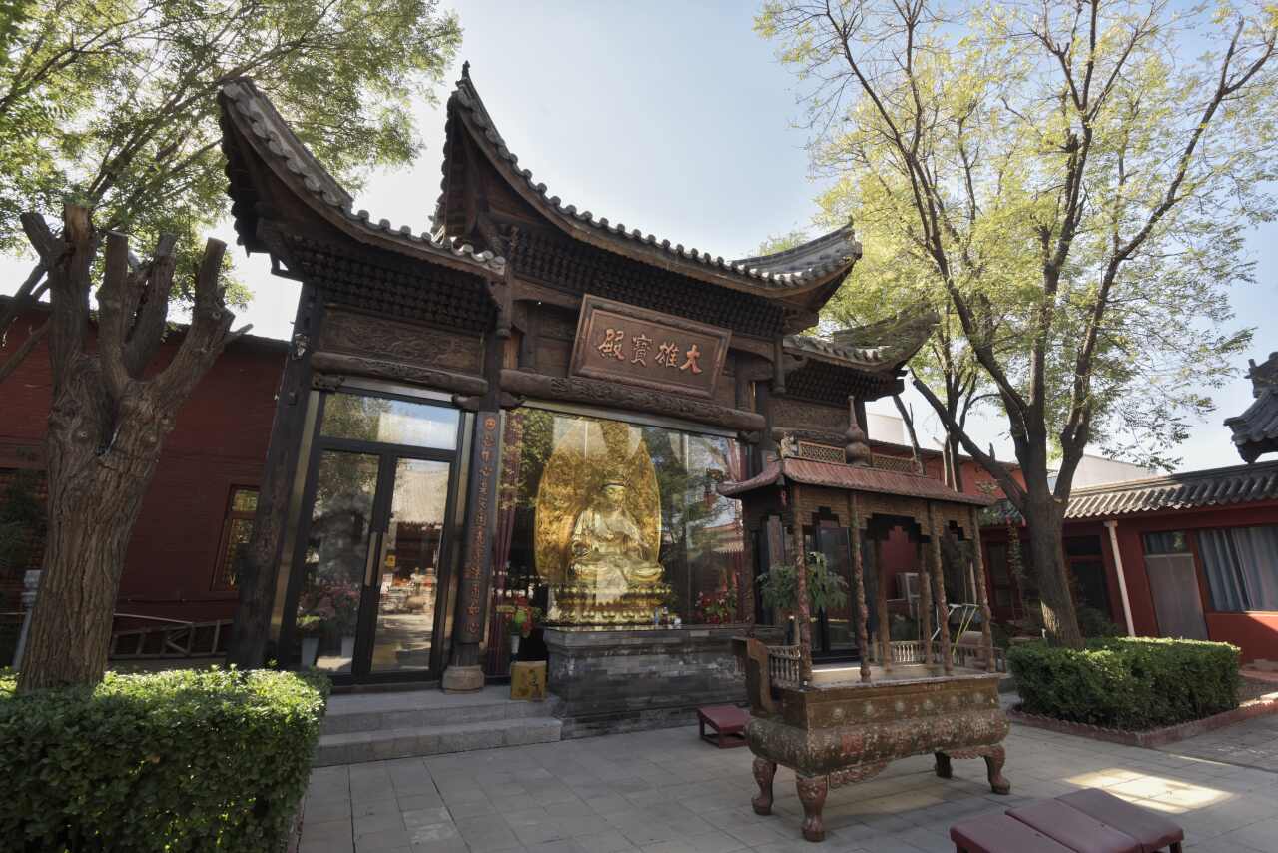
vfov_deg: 73.8
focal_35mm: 16
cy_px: 426
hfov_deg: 96.7
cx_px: 639
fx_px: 568
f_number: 9.5
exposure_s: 1/45
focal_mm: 16
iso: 100
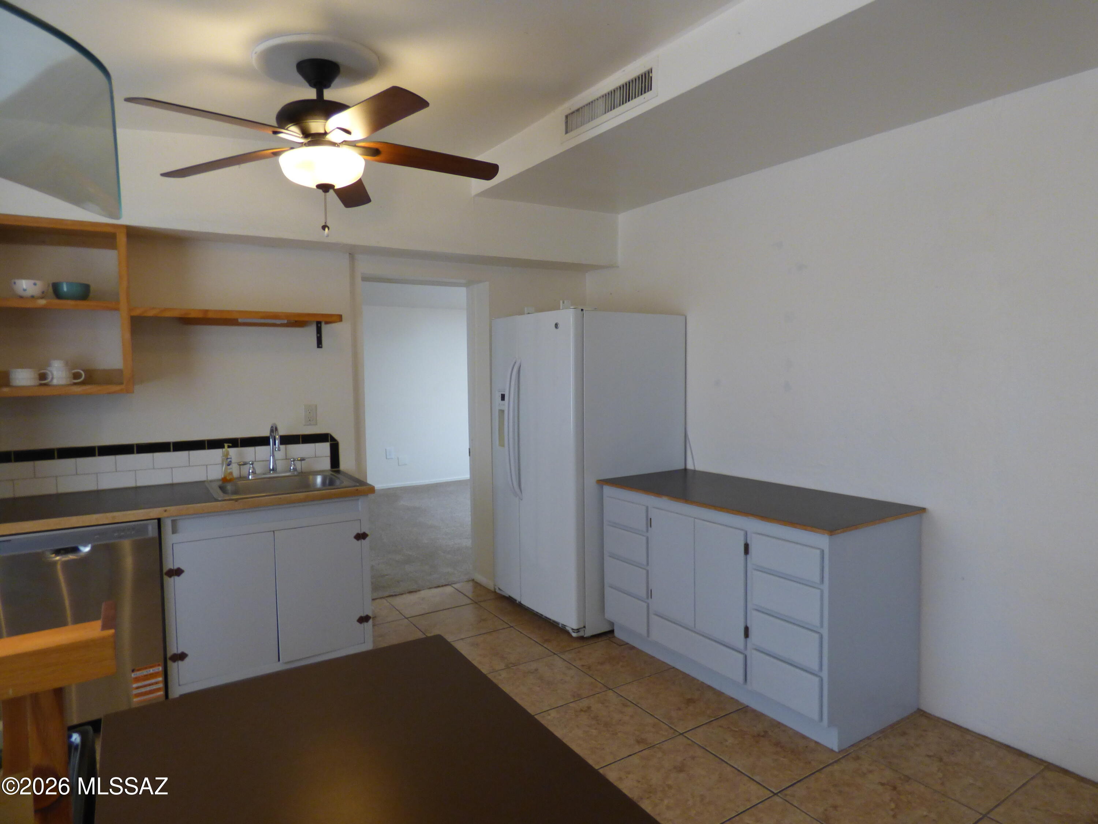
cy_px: 412
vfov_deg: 66.0
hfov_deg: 81.7
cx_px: 549
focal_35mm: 20
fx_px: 634
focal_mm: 3.58
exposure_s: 1/60
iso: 250
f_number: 2.8
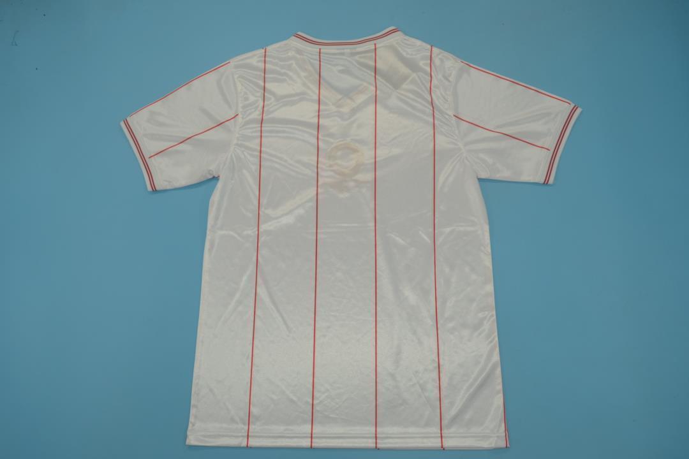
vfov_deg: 43.6
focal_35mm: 30
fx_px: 574
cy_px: 230
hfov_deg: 61.9
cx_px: 344
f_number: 5
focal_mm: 20
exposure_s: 1/200
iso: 200
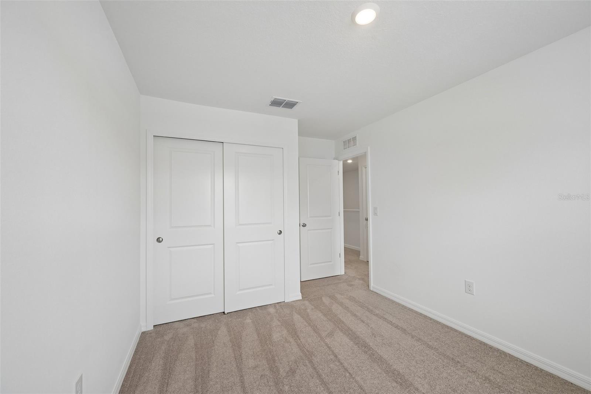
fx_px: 230
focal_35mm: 14
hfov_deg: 104.3
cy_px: 197
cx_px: 296
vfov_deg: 81.2
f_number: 8
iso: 400
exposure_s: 1/50
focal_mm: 14
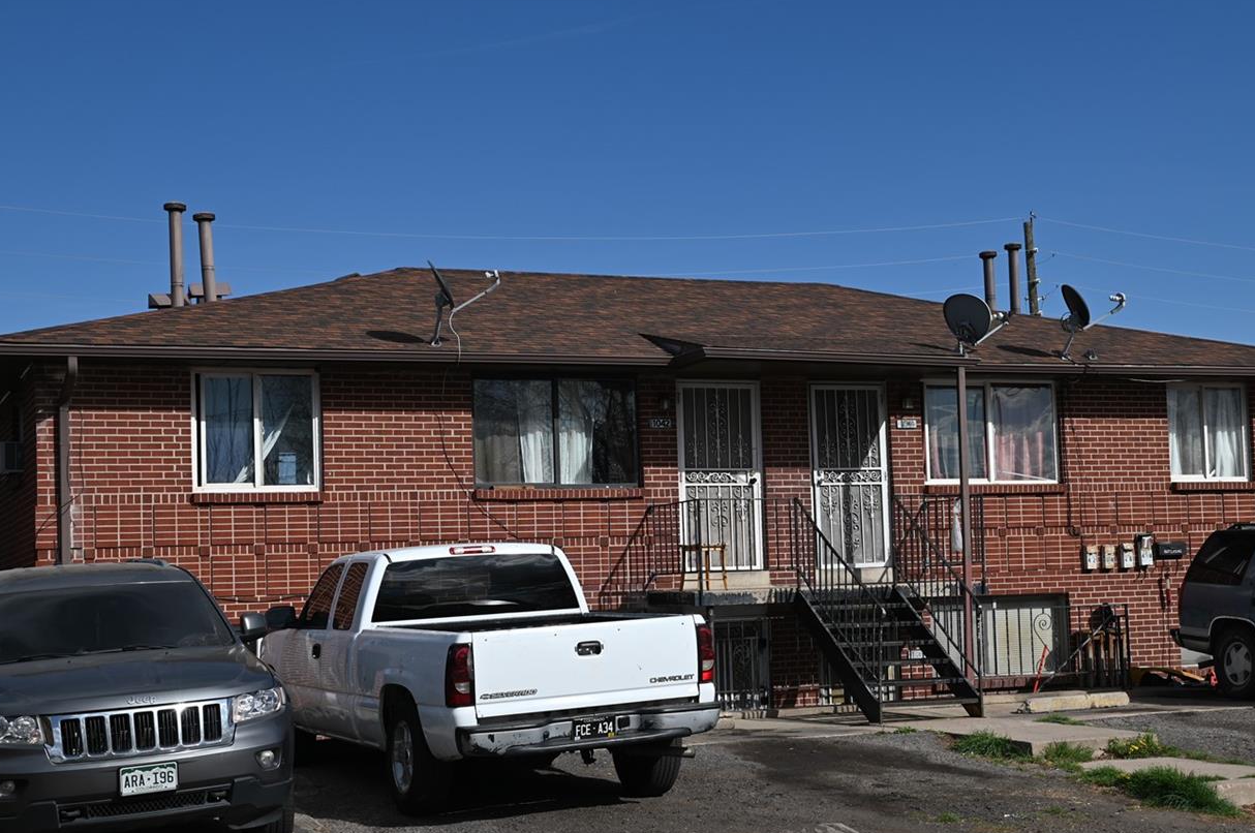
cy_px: 451
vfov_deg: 23.3
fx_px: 2019
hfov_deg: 34.4
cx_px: 761
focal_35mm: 58
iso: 100
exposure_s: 1/500
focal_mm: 44
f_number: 8
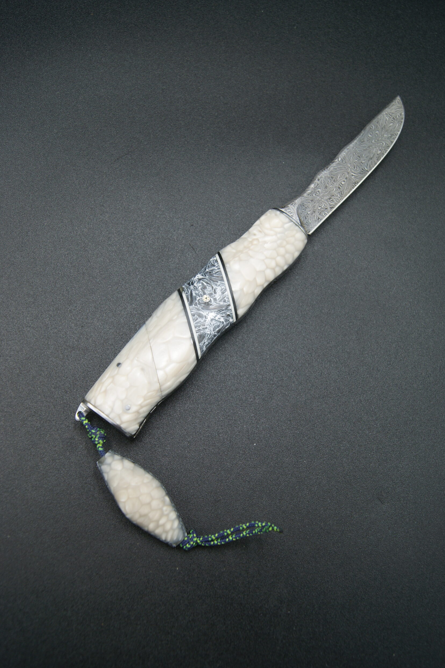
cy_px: 331
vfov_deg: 60.3
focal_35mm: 31
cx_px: 222
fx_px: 575
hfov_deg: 42.3
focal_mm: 20
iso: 100
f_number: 5.6
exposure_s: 1/40
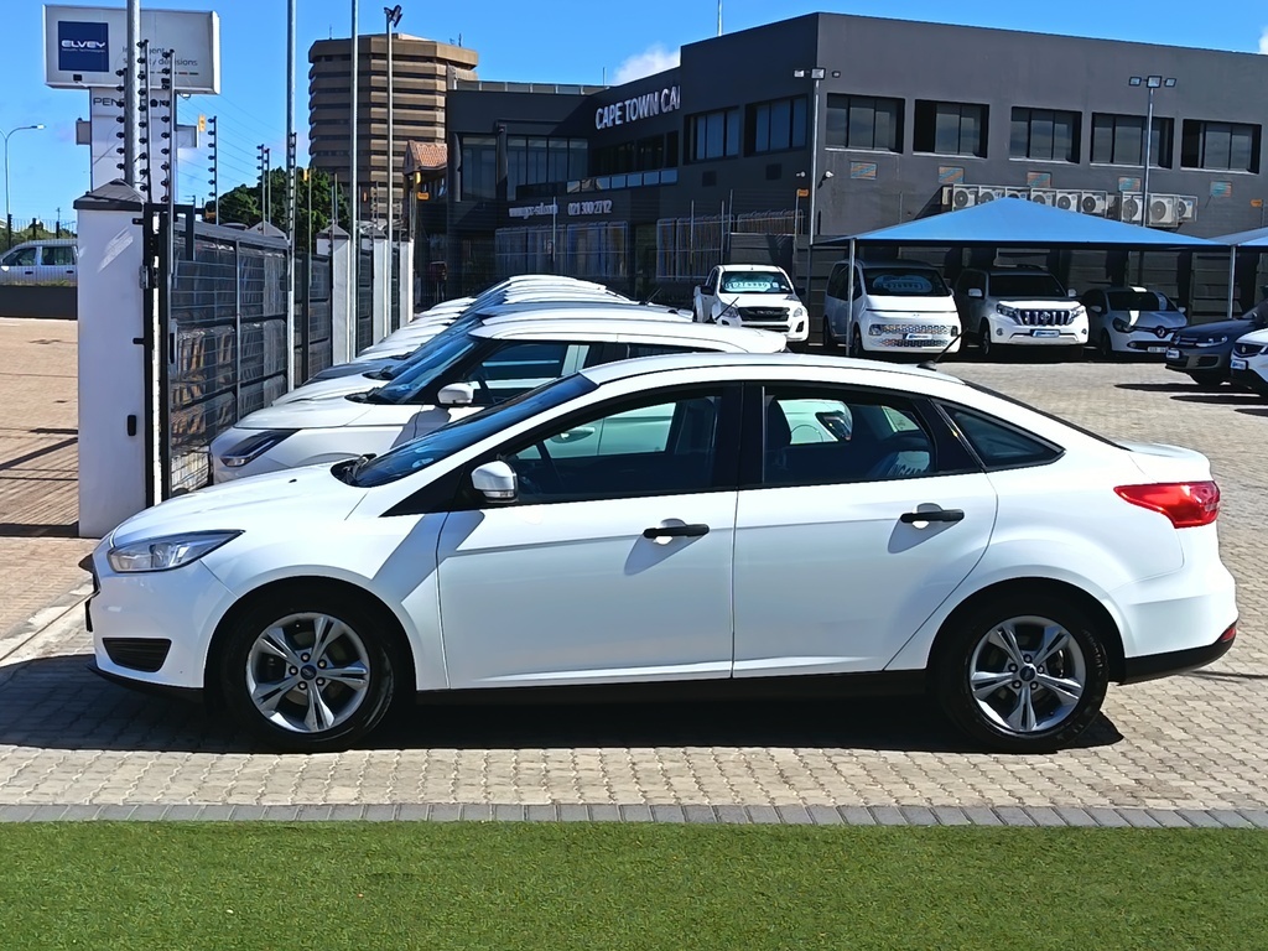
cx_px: 634
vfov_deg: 30.3
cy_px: 476
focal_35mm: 48
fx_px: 1758
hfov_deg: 39.7
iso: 100
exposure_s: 1/951
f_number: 1.75
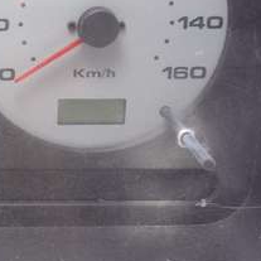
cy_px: 67
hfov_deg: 13.2
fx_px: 1075
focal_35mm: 126
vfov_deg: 13.8
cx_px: -117
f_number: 2.8
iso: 250
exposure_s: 1/50
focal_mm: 14.93
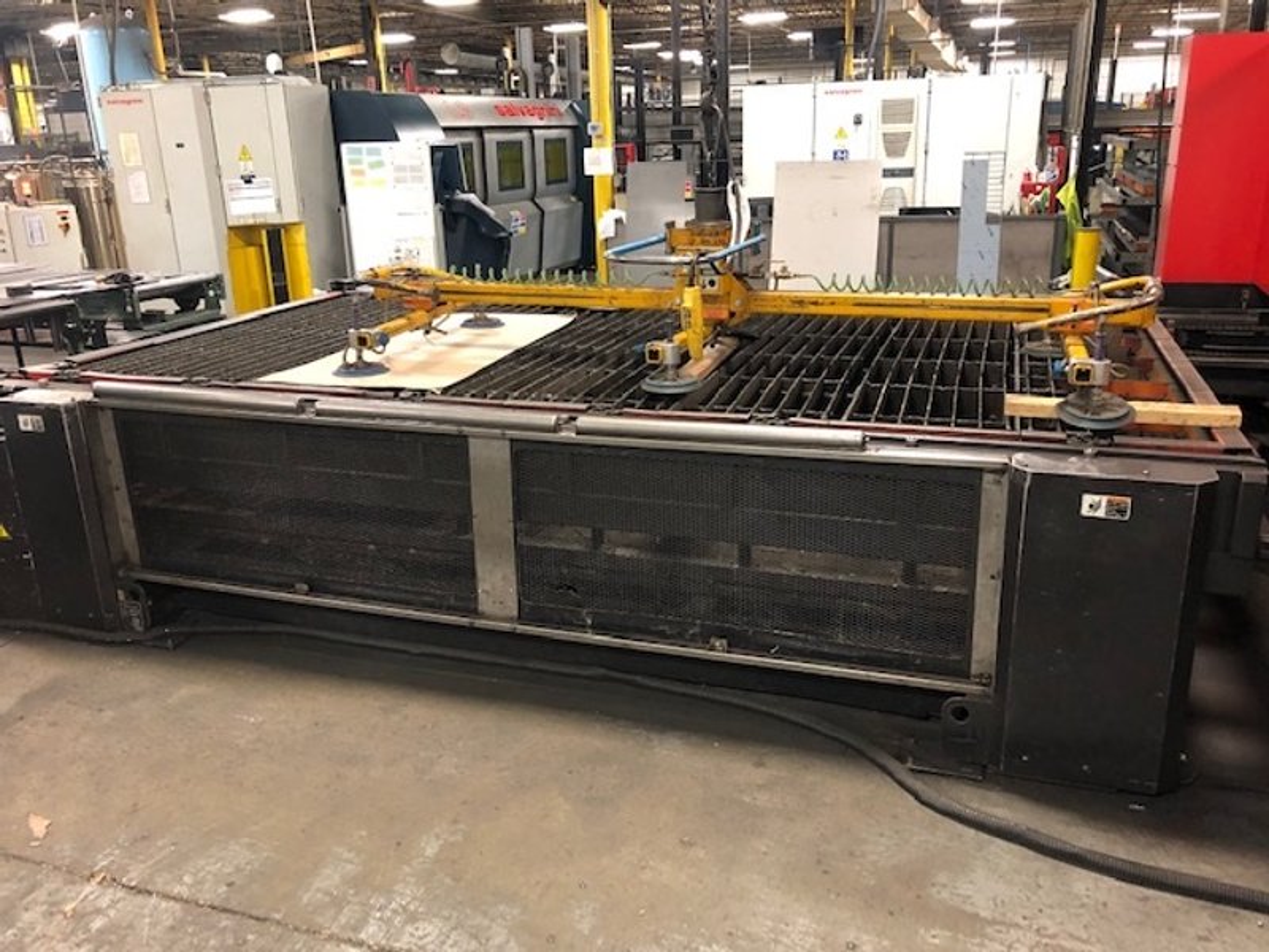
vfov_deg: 49.7
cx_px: 634
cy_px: 476
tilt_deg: -20.3
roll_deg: +2.4
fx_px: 1026
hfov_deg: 63.4
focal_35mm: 28
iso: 100
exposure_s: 1/13
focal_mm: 3.99
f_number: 1.8
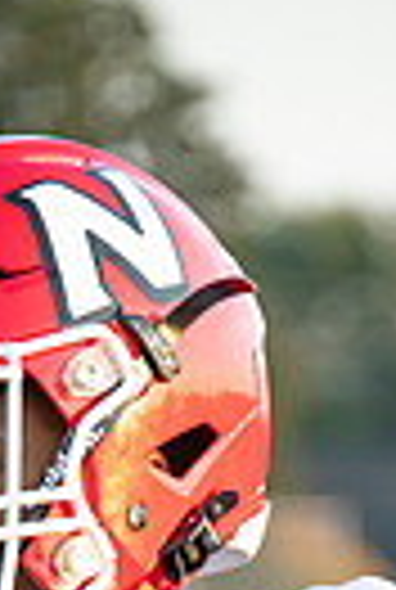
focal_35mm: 617
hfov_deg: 2.2
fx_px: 10126
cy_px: 982
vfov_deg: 3.3
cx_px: 220
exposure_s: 1/1000
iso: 2000
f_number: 5.6
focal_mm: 180
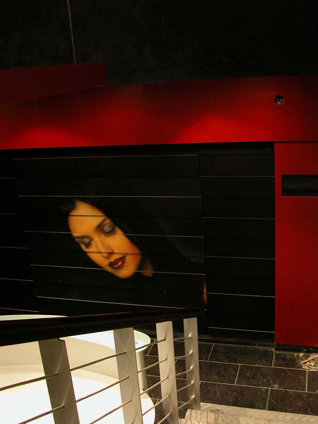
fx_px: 465
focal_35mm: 38
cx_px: 159
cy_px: 212
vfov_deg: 49.0
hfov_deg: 37.7
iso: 400
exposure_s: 1/30
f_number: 2.9
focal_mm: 10
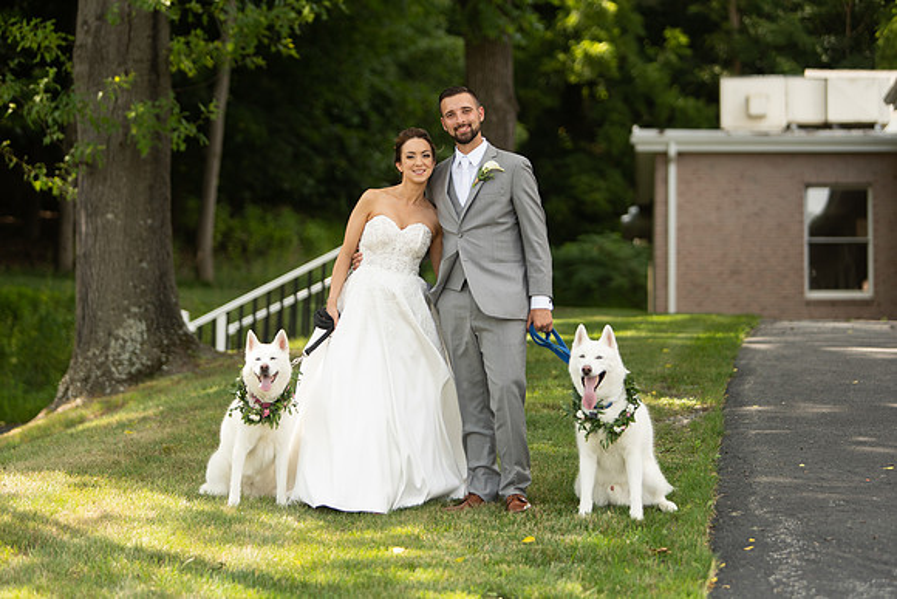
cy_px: 300
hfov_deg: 17.8
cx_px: 448
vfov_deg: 11.9
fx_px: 2866
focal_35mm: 115
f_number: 2.8
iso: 125
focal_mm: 115
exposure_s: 1/500
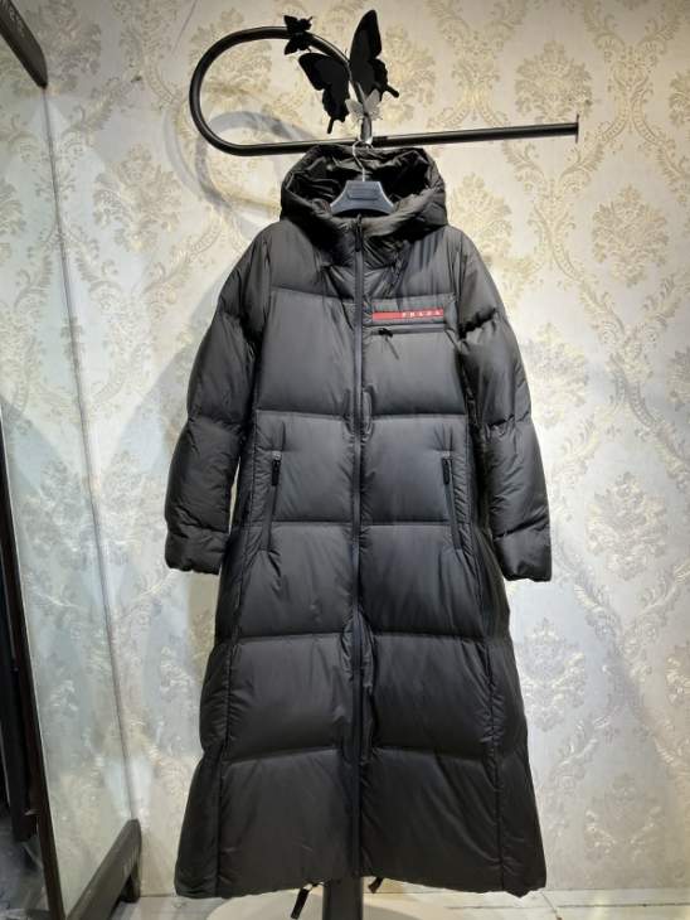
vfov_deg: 61.6
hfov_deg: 48.3
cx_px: 345
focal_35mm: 29
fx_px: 770
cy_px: 460
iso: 20
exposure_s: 1/186
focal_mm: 3
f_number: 1.8
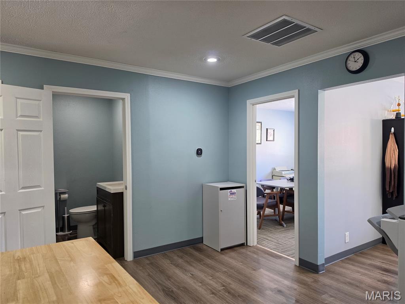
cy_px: 152
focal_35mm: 23
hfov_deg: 73.9
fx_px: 269
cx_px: 202
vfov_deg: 58.9
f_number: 1.4
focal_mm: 6.5
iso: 125
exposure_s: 1/120
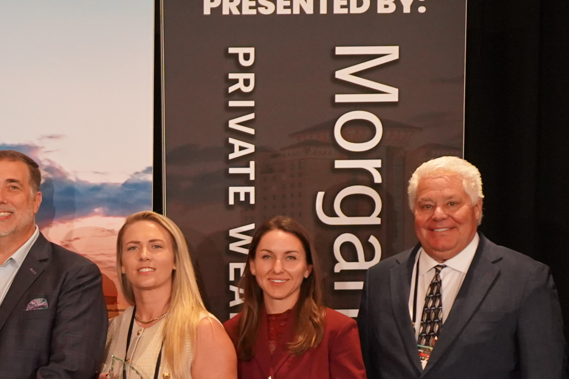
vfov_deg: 9.9
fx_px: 2181
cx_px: -273
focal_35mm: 138
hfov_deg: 14.0
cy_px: 386
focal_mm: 38
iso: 3200
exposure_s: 1/160
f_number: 4
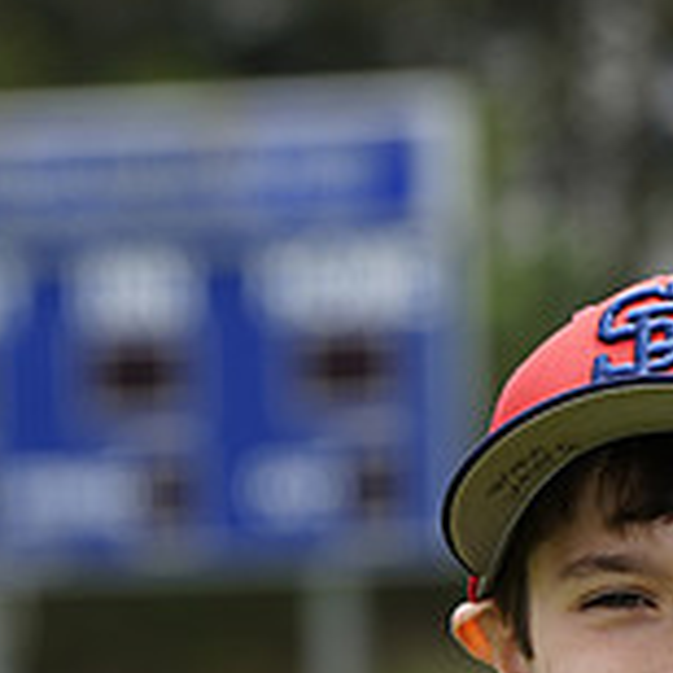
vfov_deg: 2.9
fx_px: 13484
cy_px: 1075
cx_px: 684
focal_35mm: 613
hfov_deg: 2.9
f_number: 6.3
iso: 100
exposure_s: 1/250
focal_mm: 191
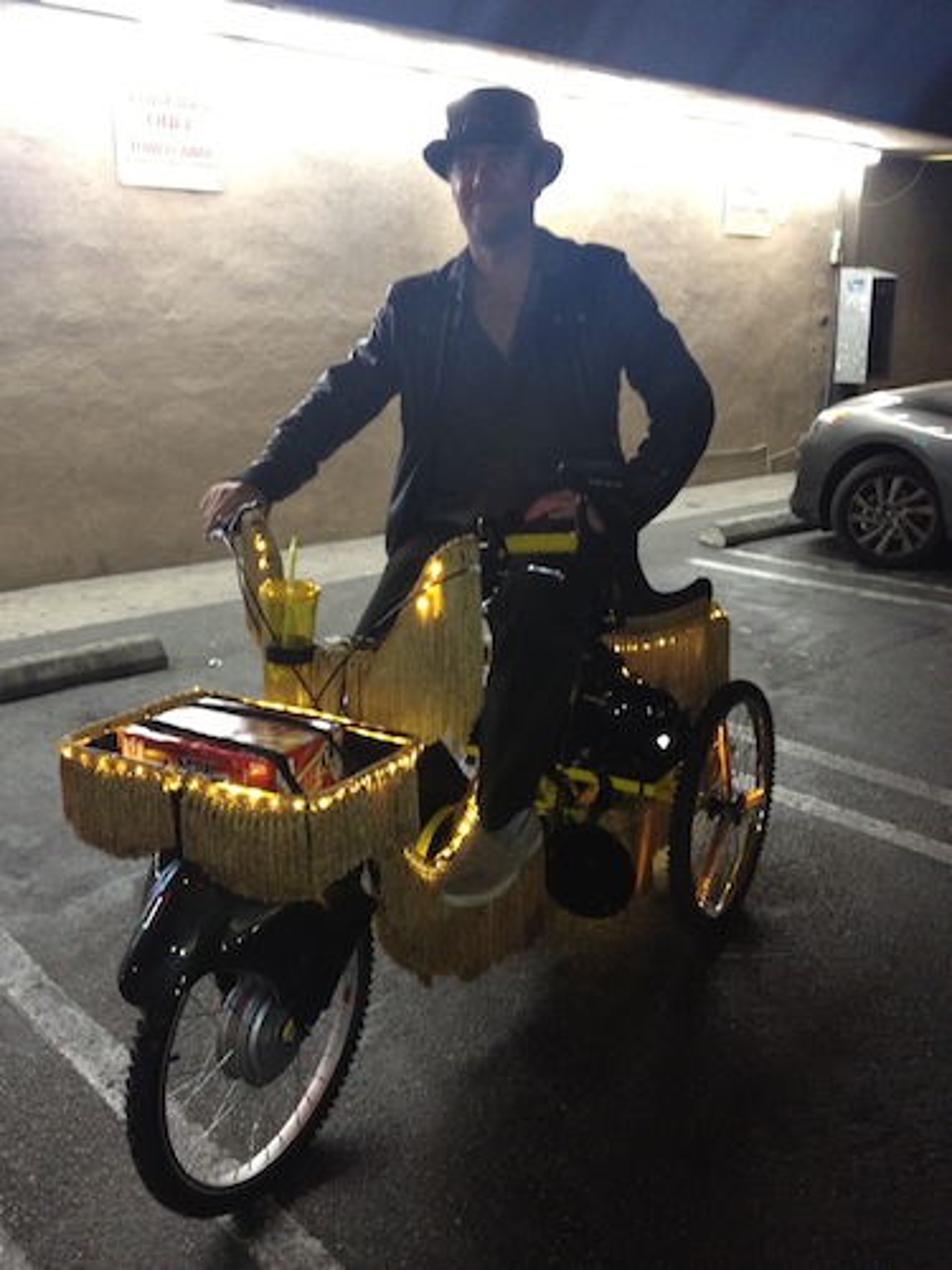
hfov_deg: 40.7
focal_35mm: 35
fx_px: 1283
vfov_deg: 52.6
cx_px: 476
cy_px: 635
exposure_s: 1/20
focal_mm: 4.28
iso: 250
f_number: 2.4
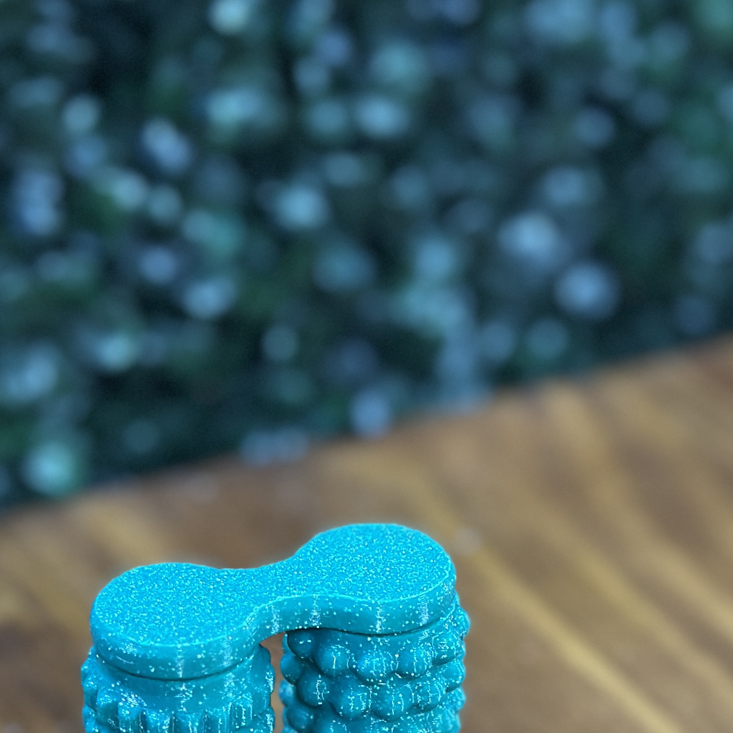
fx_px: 2372
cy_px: 728
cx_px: 308
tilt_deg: -33.1
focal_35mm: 99
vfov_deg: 17.2
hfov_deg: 17.6
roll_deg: -0.5
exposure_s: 1/33
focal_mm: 6.86
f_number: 1.78
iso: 640
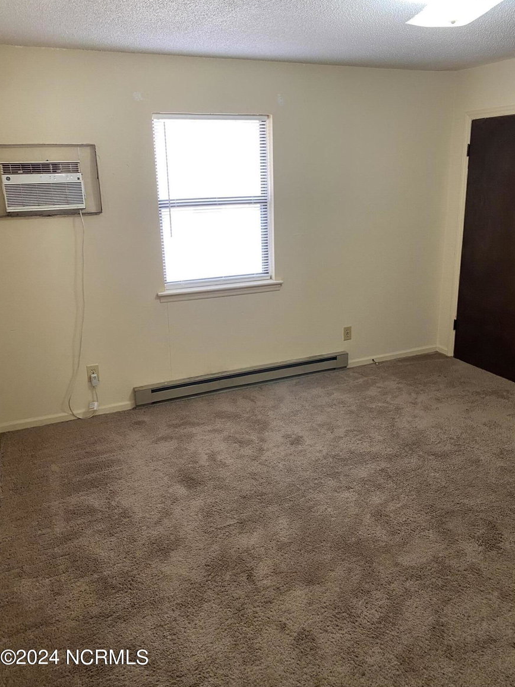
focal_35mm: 27
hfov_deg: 51.3
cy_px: 333
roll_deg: +0.3
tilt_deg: -15.0
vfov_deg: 65.3
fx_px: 536
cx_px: 266
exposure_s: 1/60
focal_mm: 4.25
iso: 125
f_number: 1.8
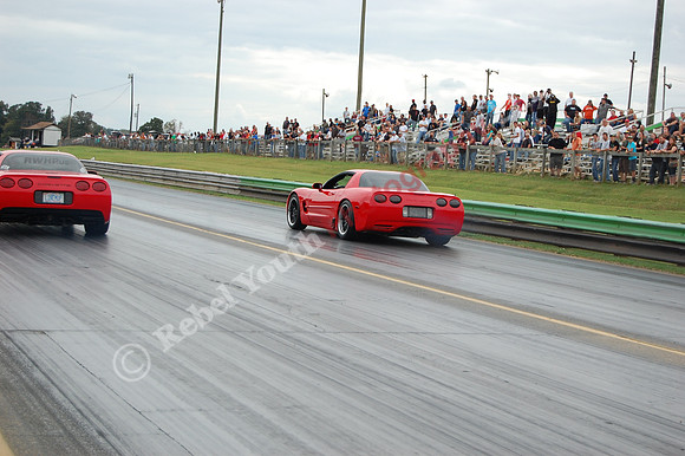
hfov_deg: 27.0
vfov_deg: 18.2
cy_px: 228
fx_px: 1426
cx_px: 342
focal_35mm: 75
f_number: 5.6
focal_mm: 50
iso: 400
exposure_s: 1/800
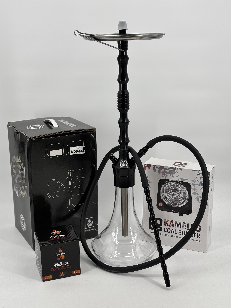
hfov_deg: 28.0
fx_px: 463
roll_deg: +0.2
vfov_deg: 36.8
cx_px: 116
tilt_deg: -15.3
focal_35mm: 52
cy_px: 154
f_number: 1.6
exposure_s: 1/260
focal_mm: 5.96
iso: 32
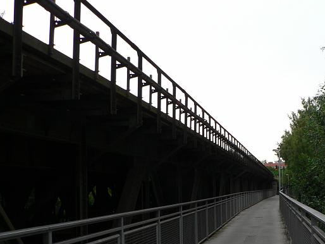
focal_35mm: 56
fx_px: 526
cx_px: 238
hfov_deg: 33.7
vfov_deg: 25.9
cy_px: 174
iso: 80
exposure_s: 1/100
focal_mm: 6
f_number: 3.6
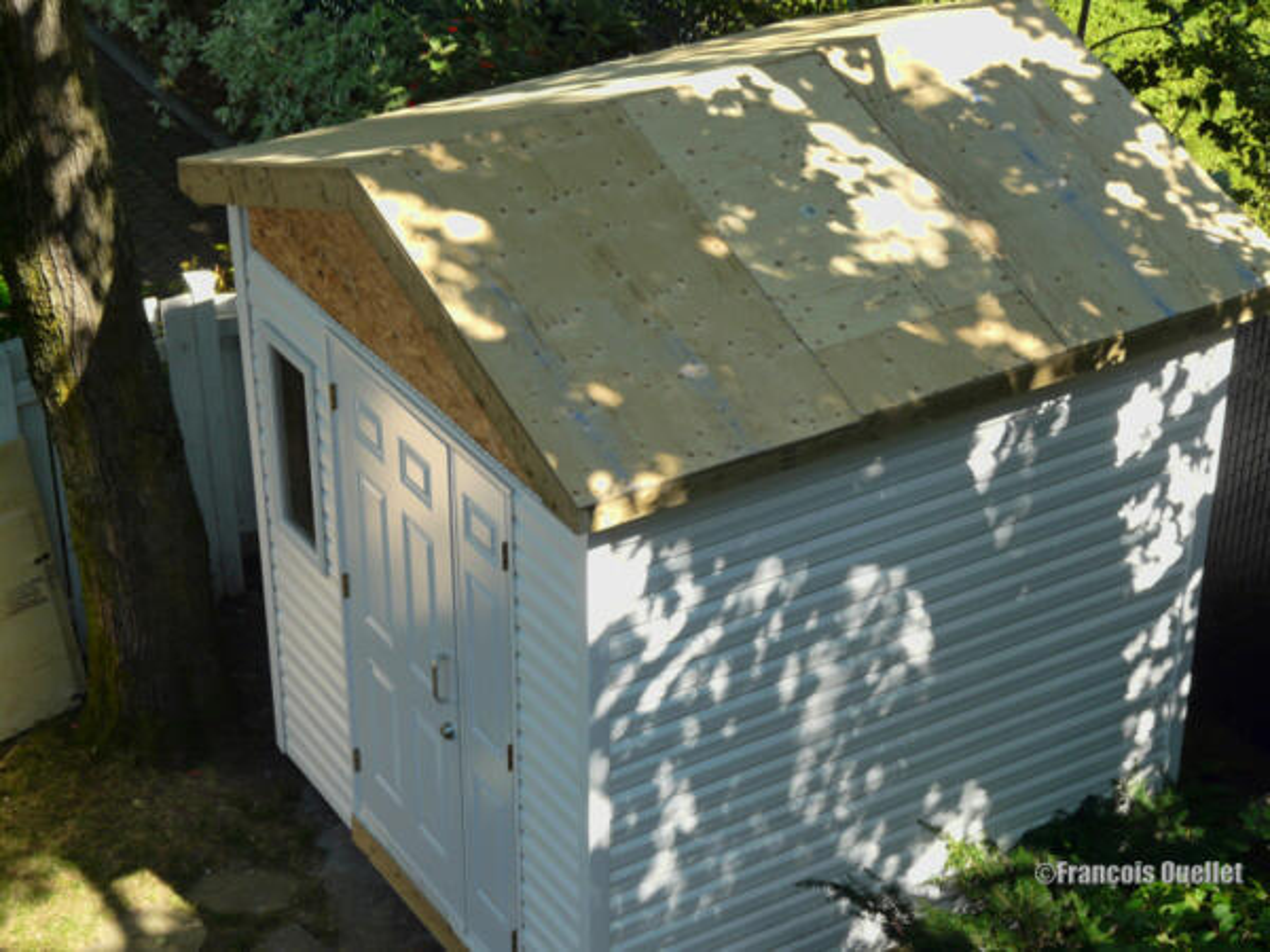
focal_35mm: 73
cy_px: 476
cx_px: 635
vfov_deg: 20.2
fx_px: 2678
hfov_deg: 26.7
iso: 100
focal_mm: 12
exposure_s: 1/160
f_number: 4
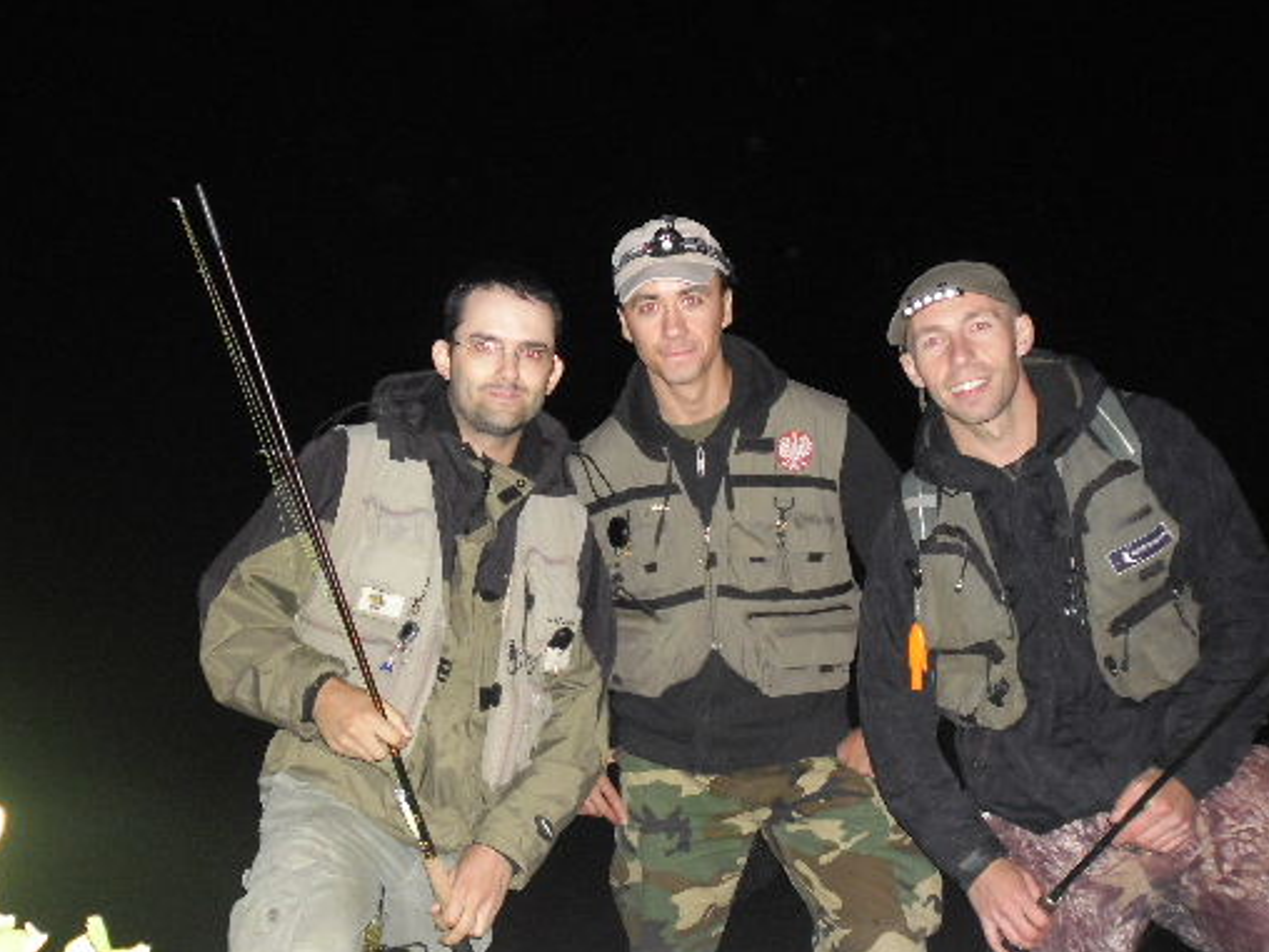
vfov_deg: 41.5
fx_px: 1246
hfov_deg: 54.0
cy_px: 597
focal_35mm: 34
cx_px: 632
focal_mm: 4.8
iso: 200
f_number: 2.9
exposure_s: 1/45
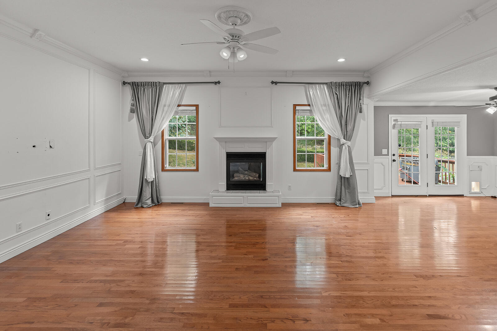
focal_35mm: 16
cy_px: 166
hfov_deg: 96.7
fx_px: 221
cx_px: 248
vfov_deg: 73.8
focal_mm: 16
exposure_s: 1/50
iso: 800
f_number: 2.8
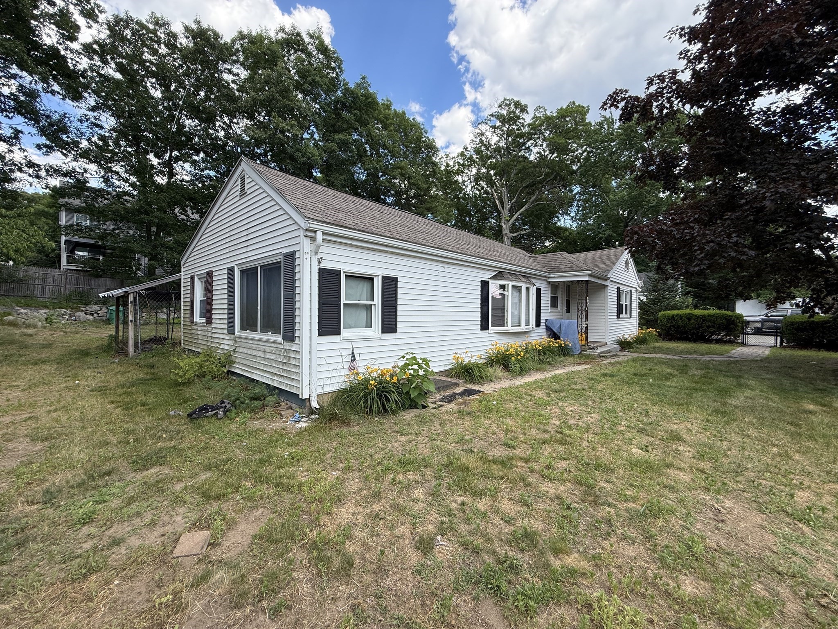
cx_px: 419
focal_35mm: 14
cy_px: 314
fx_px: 339
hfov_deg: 102.1
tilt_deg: +0.8
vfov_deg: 85.7
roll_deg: -0.4
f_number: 2.2
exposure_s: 1/514
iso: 50
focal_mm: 2.22
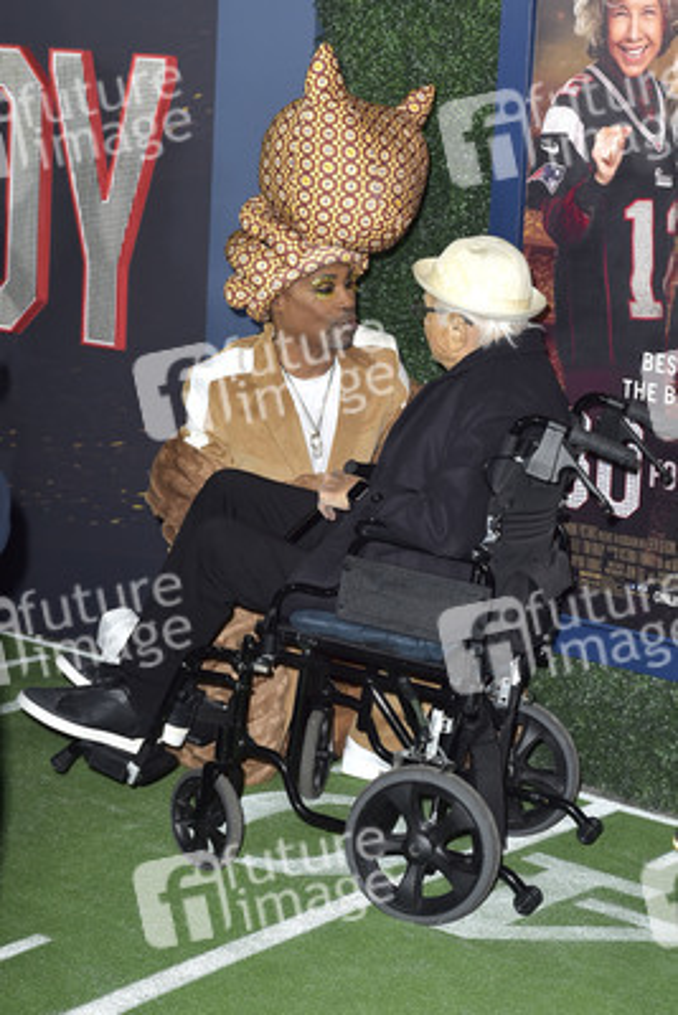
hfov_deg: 21.9
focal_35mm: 62
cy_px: 508
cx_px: 339
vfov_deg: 32.4
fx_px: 1750
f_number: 6.3
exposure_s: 1/250
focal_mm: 62
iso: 500
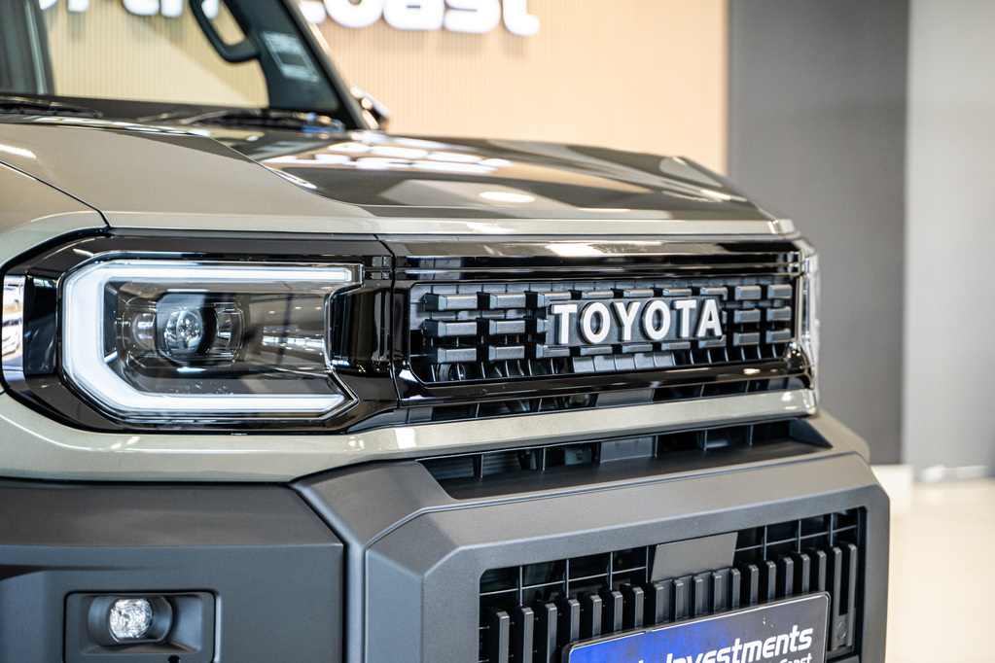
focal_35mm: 75
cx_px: 498
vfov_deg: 18.2
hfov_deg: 27.0
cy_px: 332
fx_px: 2073
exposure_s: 1/125
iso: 640
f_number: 2.8
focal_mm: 75
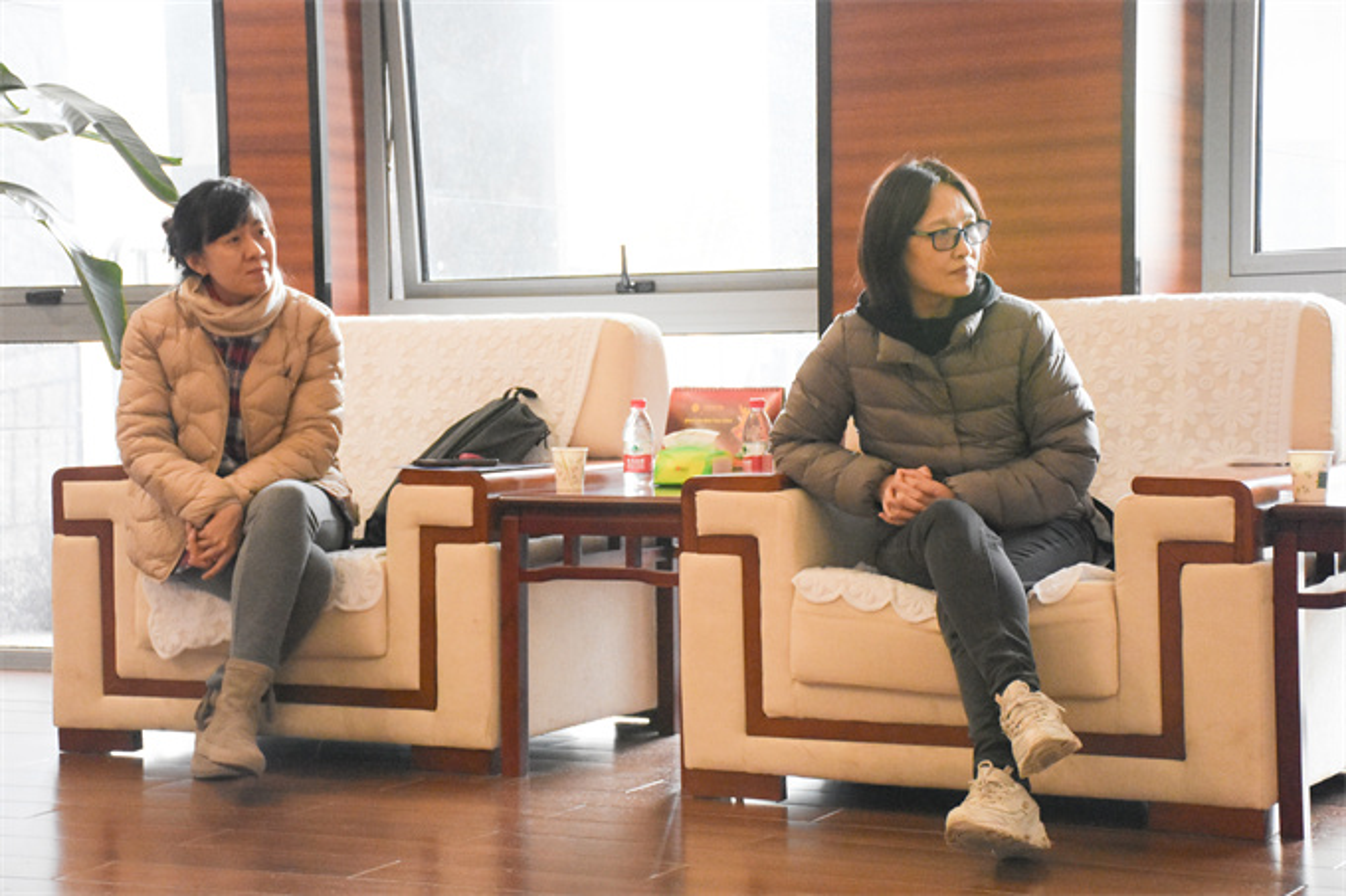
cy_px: 448
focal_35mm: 75
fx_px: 2803
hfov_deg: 27.0
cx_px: 673
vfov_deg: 18.2
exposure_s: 1/80
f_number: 5
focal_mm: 50
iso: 3600
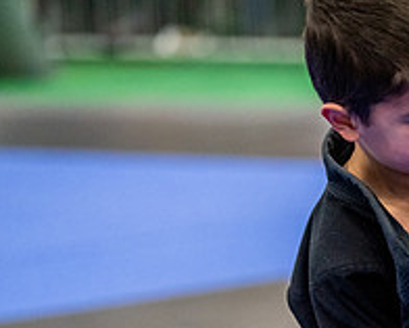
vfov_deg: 3.8
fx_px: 4905
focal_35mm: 405
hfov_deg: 4.8
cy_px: 329
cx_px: 513
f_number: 2.8
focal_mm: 146
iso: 5000
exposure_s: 1/500
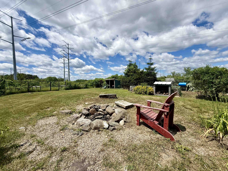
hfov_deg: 102.1
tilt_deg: -0.6
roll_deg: +0.8
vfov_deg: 85.7
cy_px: 86
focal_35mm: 14
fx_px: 92
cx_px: 114
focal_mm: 2.22
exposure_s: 1/2976
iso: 50
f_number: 2.2
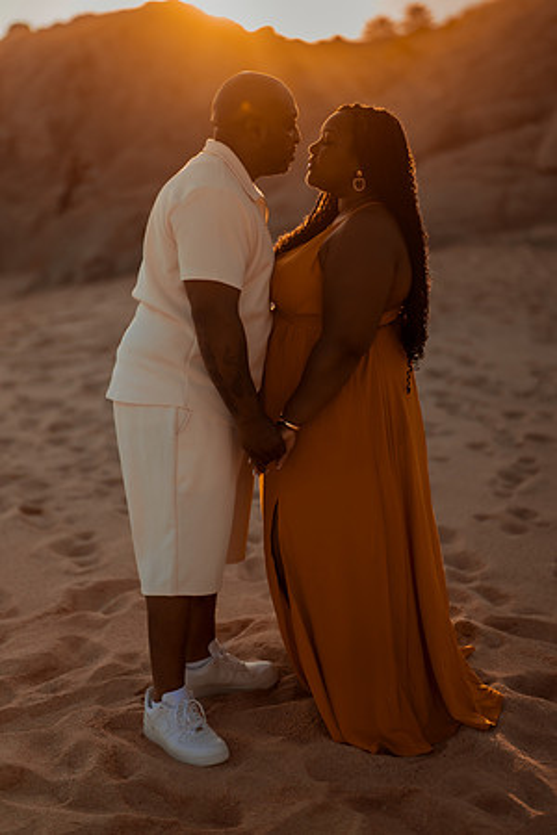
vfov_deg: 34.5
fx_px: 1346
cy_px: 418
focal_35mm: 58
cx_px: 278
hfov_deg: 23.4
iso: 100
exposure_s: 1/4000
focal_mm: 58
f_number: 1.4
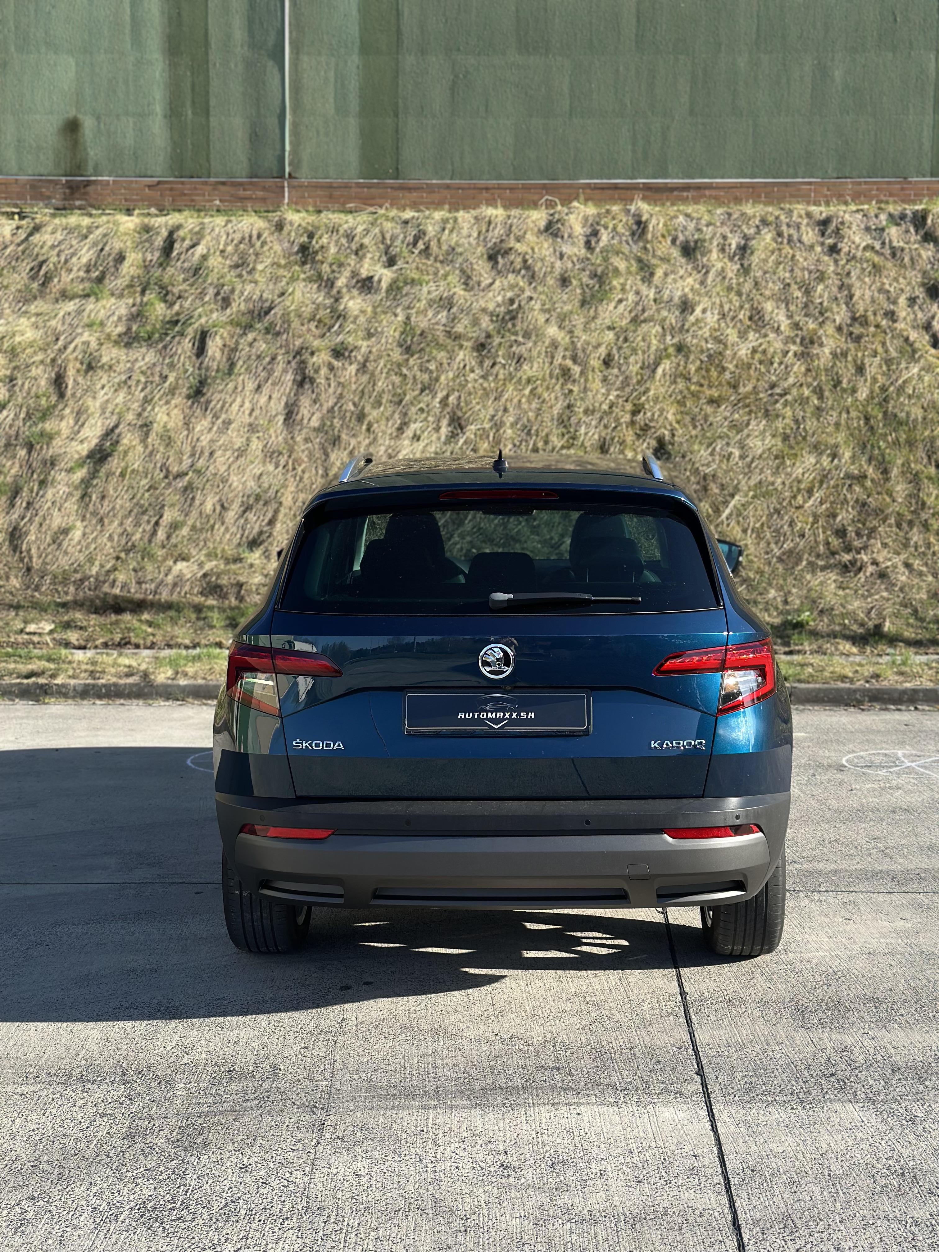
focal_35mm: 48
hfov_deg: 30.3
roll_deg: -2.2
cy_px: 626
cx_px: 470
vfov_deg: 39.7
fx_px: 1736
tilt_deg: -5.5
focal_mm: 6.86
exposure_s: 1/1639
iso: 100
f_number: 1.78
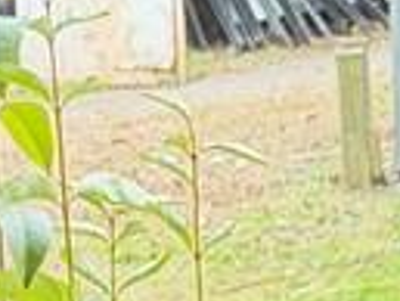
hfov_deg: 5.2
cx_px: 12
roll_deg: +2.6
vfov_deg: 3.9
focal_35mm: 380
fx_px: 4395
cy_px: 562
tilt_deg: -13.4
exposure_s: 1/101
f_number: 1.78
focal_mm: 6.76
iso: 200
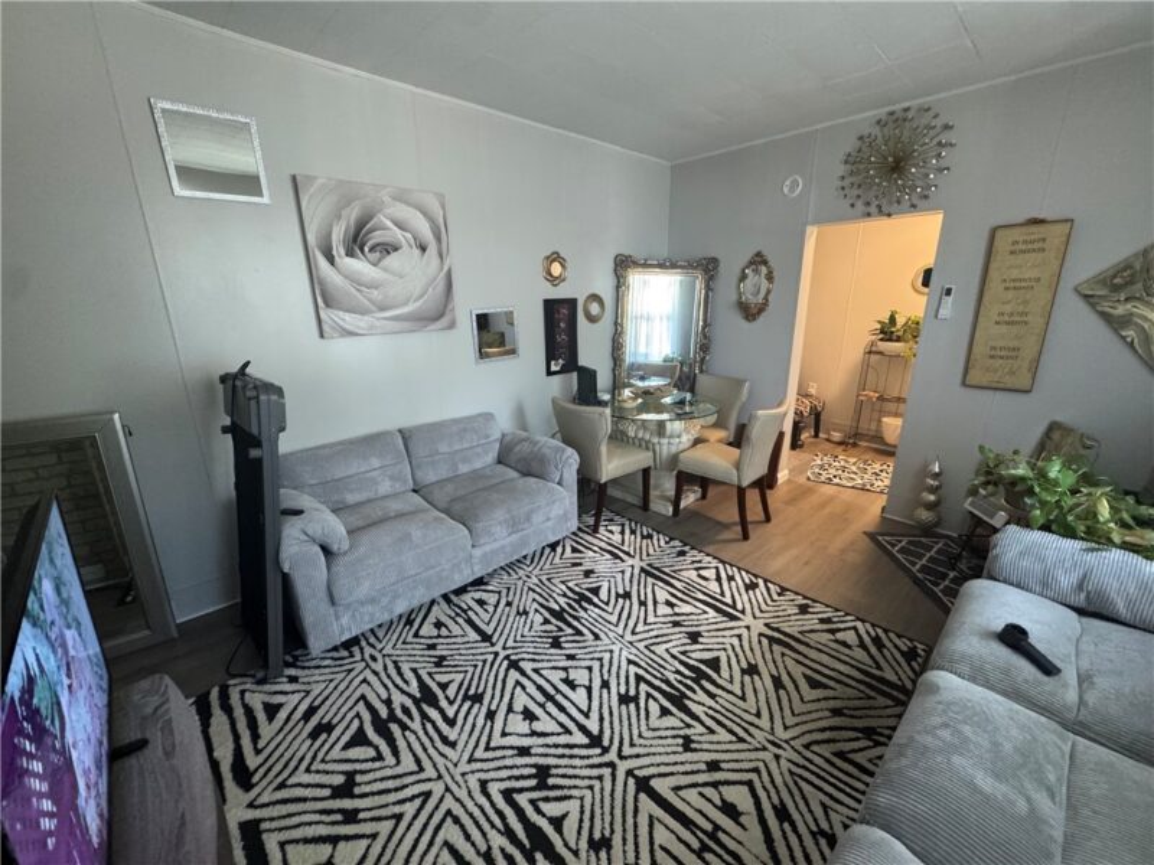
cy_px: 432
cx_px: 577
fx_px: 467
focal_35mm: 14
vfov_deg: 85.7
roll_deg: +0.9
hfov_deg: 102.1
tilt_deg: -16.7
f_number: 2.2
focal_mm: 2.22
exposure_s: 1/49
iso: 500
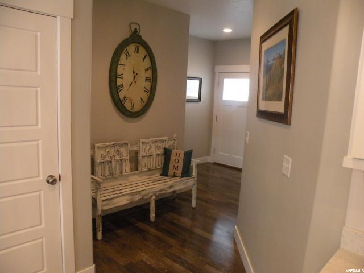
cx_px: 182
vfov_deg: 51.4
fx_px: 284
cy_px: 136
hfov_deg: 65.3
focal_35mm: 27
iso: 400
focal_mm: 4.7
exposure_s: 1/43.8
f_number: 2.8
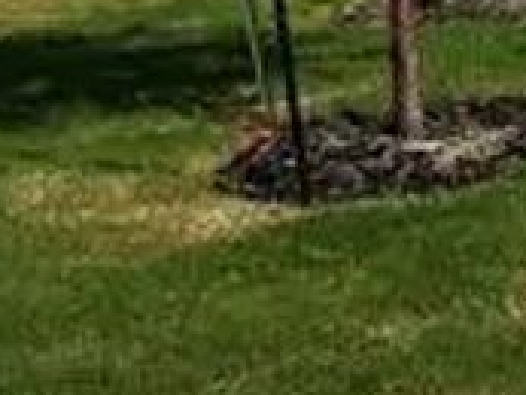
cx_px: 1496
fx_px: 2159
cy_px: -264
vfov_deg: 10.0
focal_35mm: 142
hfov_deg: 10.5
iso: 80
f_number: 1.78
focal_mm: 6.86
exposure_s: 1/8197
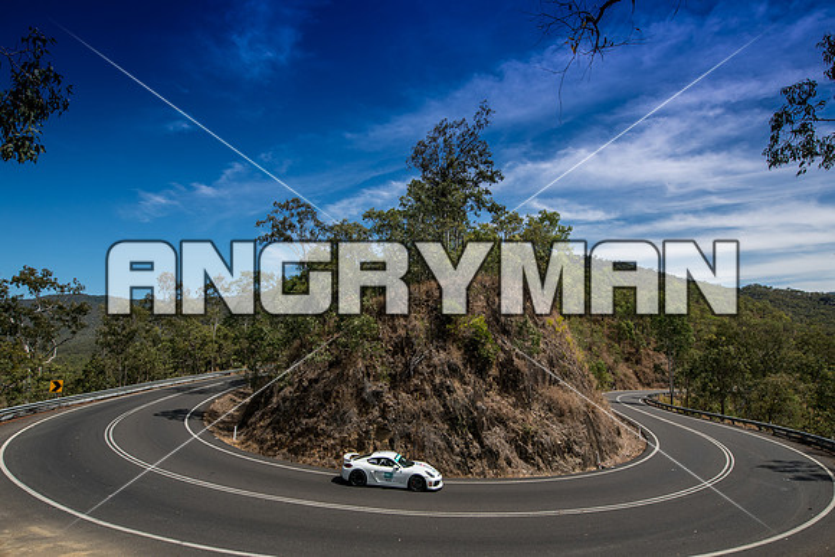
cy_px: 299
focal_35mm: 15
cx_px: 404
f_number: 5
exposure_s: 1/2500
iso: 125
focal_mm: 14
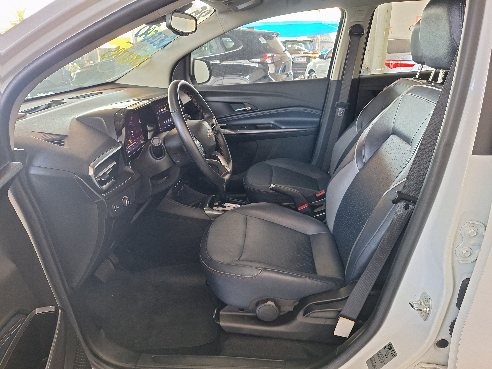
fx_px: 327
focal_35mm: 23
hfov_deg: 73.9
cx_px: 246
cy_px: 184
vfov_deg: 58.9
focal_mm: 5.54
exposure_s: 1/40
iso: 160
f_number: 1.8
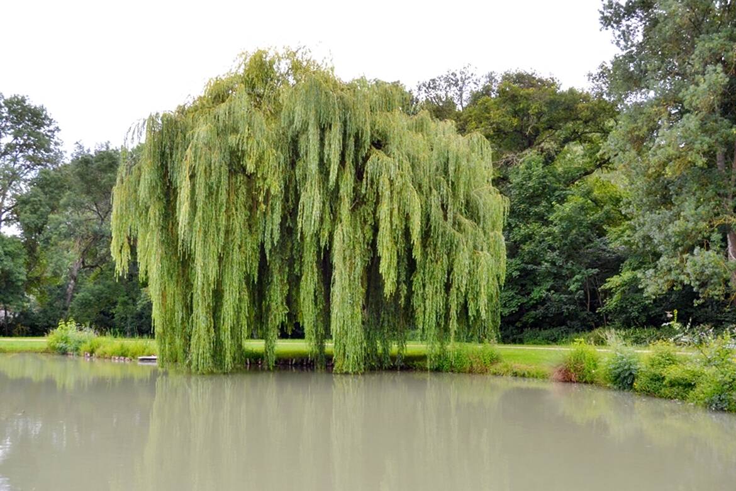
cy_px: 246
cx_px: 368
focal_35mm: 36
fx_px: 736
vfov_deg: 36.9
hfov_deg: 53.1
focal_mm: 24
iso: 180
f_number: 5.6
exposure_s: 1/125
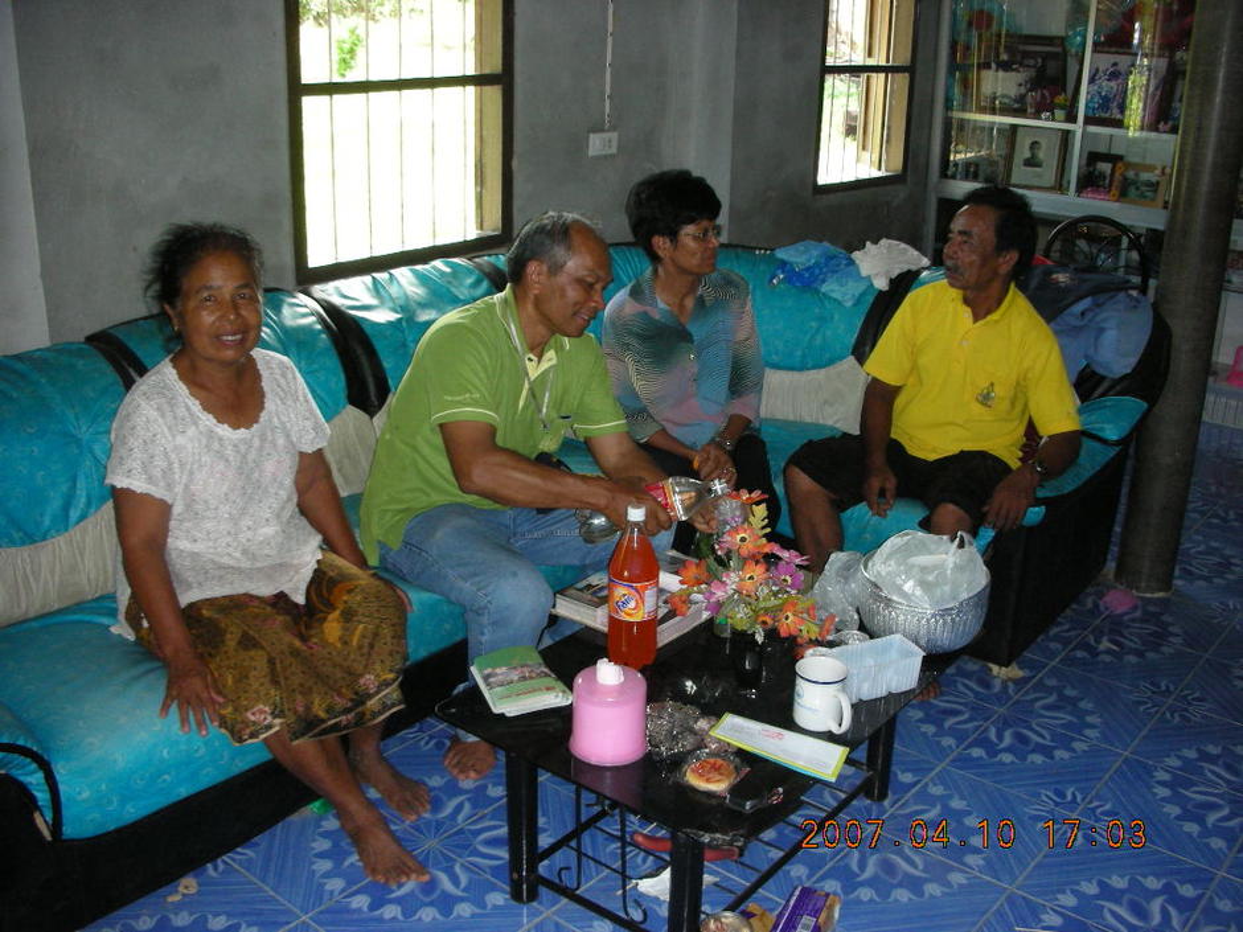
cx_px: 622
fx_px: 1257
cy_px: 466
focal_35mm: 35
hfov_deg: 52.6
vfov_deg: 40.7
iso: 152
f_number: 3
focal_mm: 5.8
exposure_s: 1/60.1
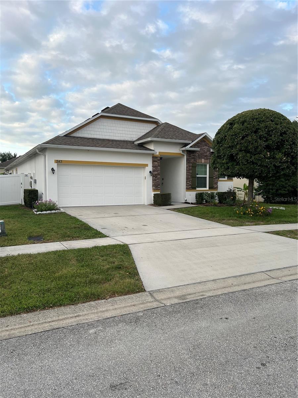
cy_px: 199
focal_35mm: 26
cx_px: 149
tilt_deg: -1.7
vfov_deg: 67.3
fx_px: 298
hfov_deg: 53.1
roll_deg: -0.1
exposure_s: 1/780
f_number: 1.5
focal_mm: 5.7
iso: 50
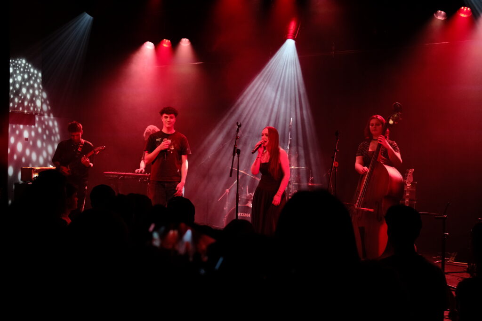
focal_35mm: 39
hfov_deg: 49.5
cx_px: 241
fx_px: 522
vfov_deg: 34.2
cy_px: 160
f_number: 2.8
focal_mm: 25.9
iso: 1600
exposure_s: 1/100
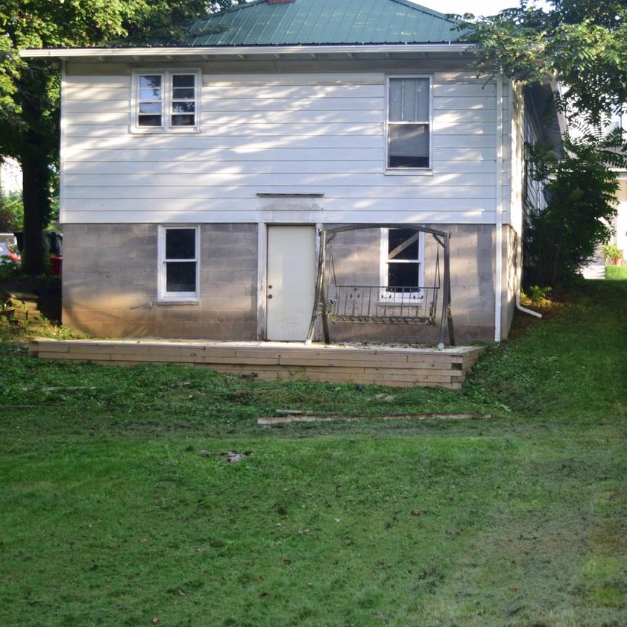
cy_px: 307
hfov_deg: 20.8
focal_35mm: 83
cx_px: 394
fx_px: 1701
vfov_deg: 20.9
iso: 250
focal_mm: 38
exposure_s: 1/80
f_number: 4.8
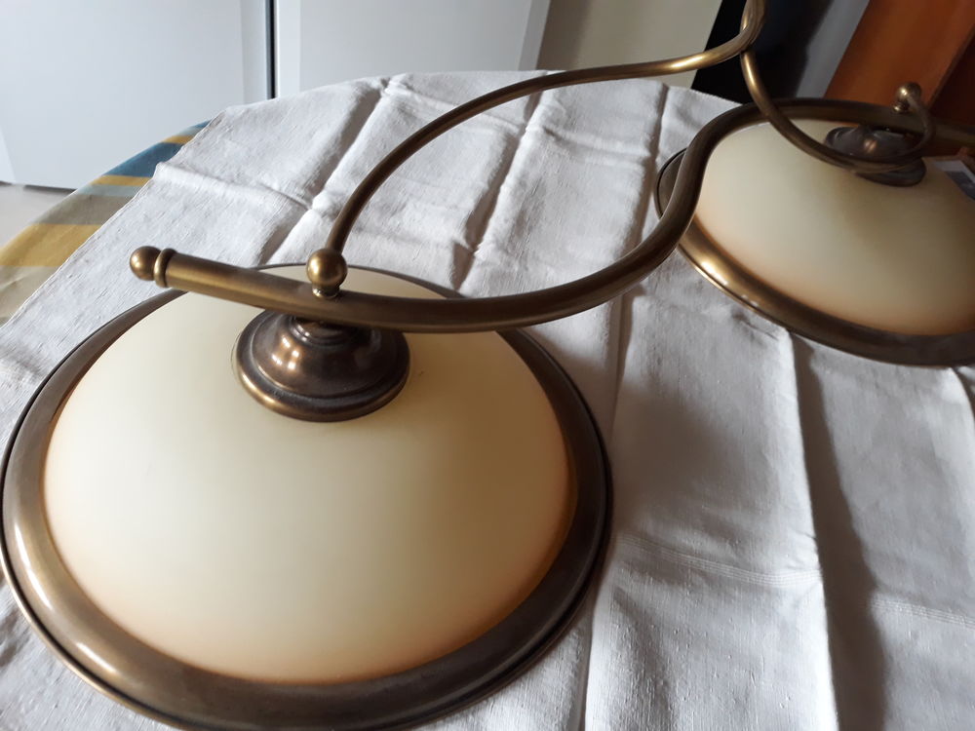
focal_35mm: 27
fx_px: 760
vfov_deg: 51.4
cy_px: 366
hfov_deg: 65.3
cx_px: 488
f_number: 1.7
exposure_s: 1/33
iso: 160
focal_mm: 3.71
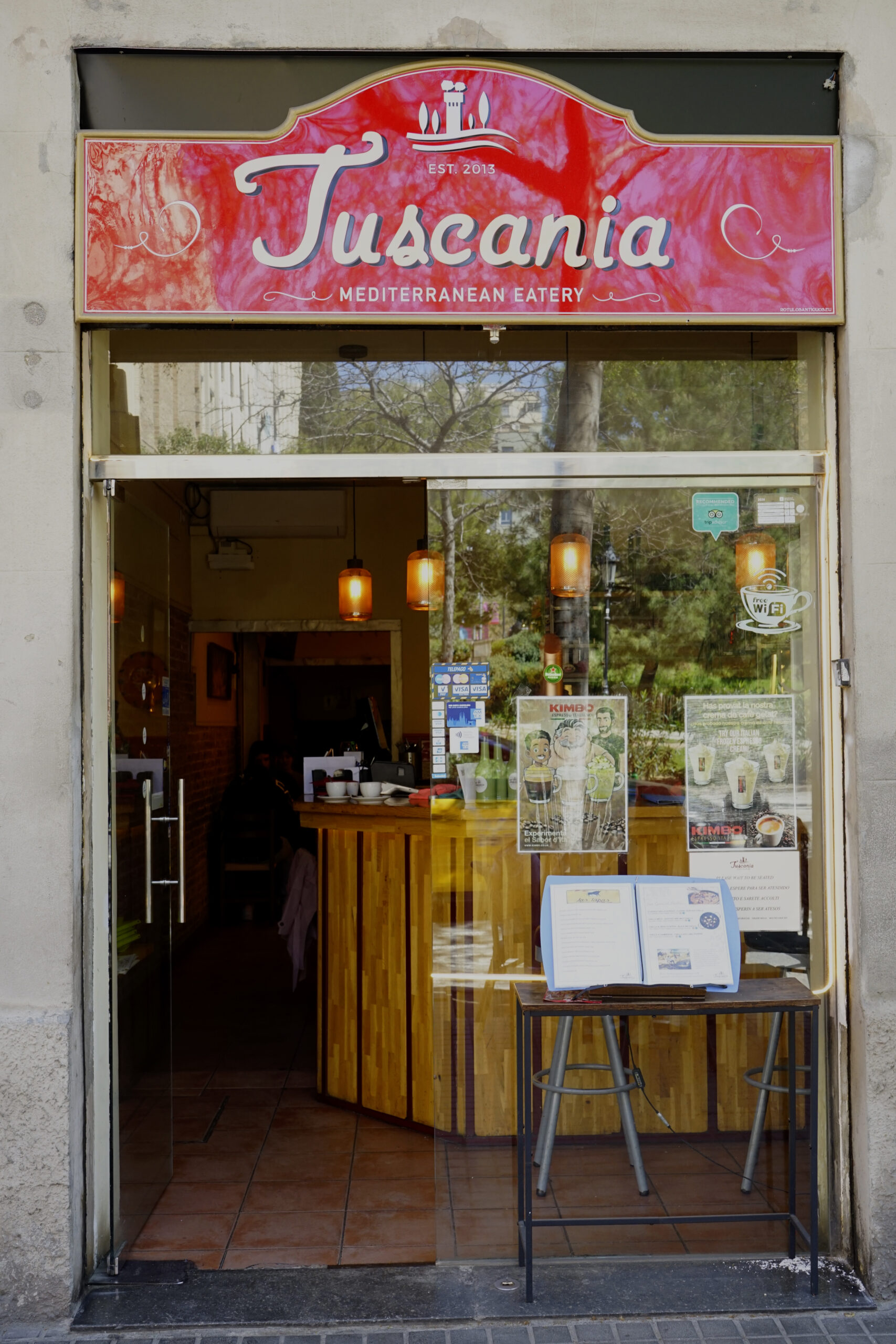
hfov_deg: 35.1
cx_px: 448
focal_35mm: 38
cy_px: 672
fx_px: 1418
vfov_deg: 50.7
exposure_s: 1/80
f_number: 8
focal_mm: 38
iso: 800
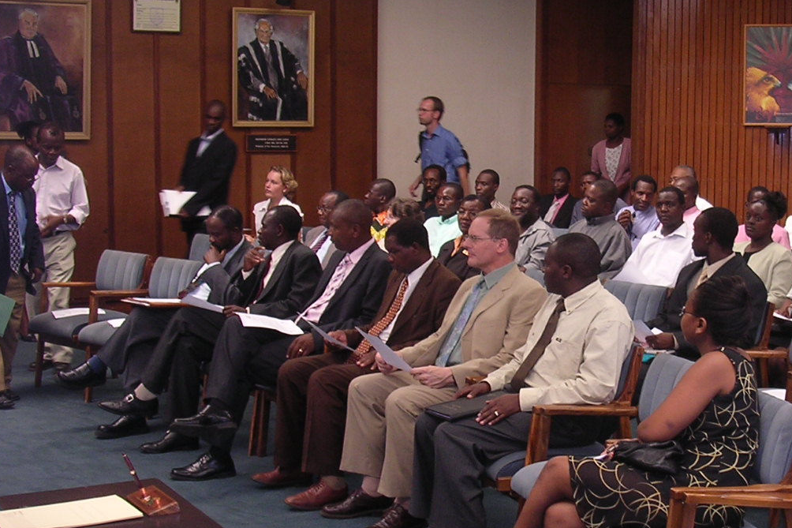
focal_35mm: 63
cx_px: 562
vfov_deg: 21.5
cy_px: 340
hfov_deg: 31.5
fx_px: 1386
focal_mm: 5.8
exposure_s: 1/30
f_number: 2.8
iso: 109
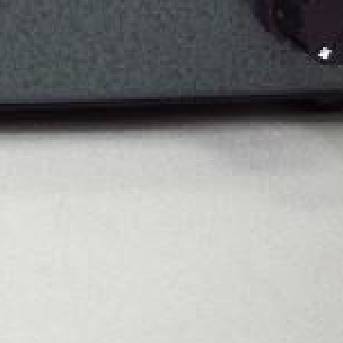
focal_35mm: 141
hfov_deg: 11.8
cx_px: -183
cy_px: -185
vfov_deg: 11.8
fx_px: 1581
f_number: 3.3
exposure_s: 1/10
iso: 160
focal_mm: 6.3
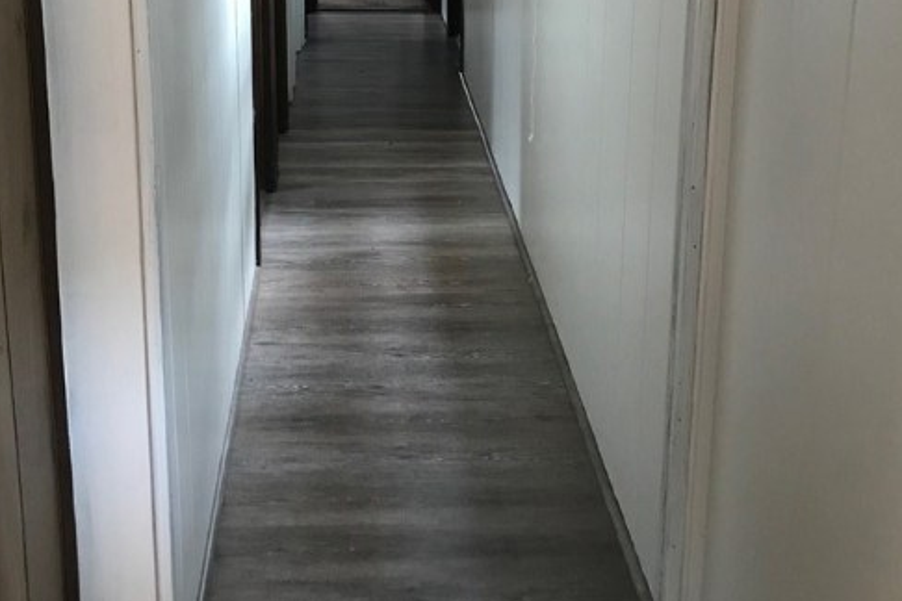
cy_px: 48
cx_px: 399
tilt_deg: -13.6
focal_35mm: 46
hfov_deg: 42.7
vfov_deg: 28.0
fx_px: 1152
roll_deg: -0.5
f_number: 1.8
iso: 80
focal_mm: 3.99
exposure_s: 1/15
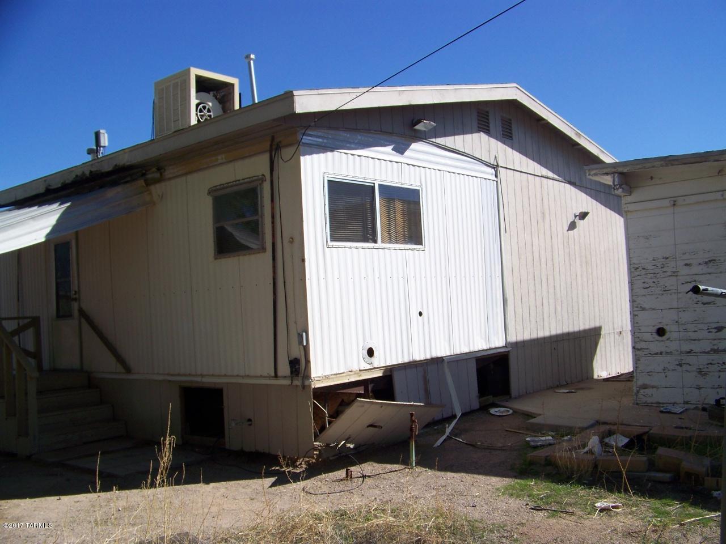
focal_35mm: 36
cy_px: 272
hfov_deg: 51.4
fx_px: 755
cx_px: 363
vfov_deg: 39.7
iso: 64
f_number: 4
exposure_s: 1/500
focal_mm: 5.85
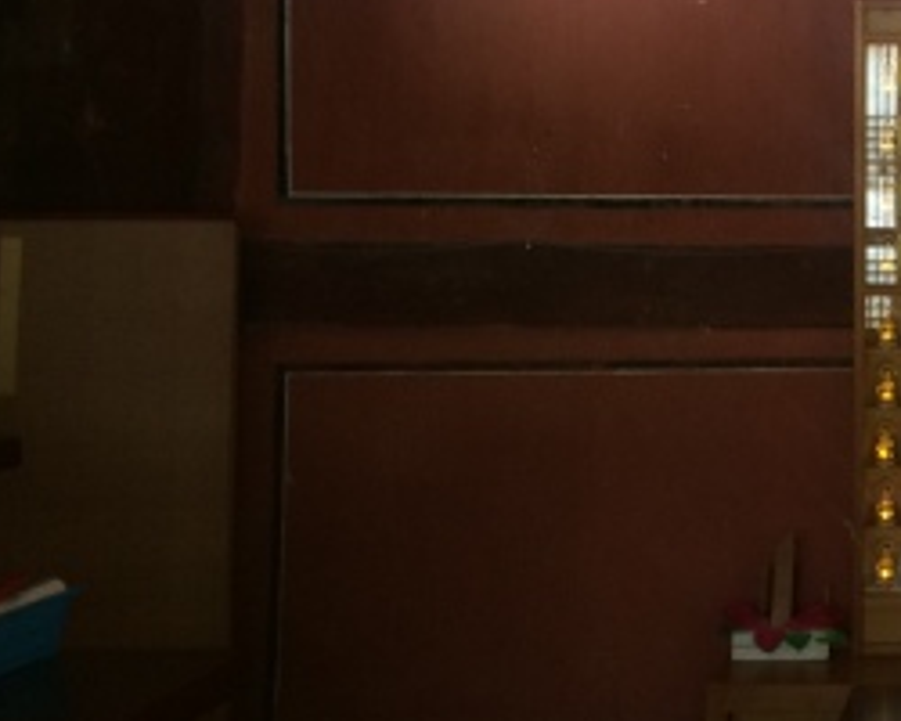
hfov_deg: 22.9
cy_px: 211
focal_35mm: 76
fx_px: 2027
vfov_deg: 20.1
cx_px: 1092
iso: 80
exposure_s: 1/30
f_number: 2.2
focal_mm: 4.12
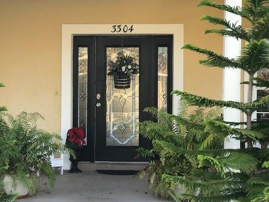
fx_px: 513
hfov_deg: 29.4
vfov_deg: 22.3
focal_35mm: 66
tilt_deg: +0.8
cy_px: 104
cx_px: 124
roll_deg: +0.3
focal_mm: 6.6
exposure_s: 1/90
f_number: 2.8
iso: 25
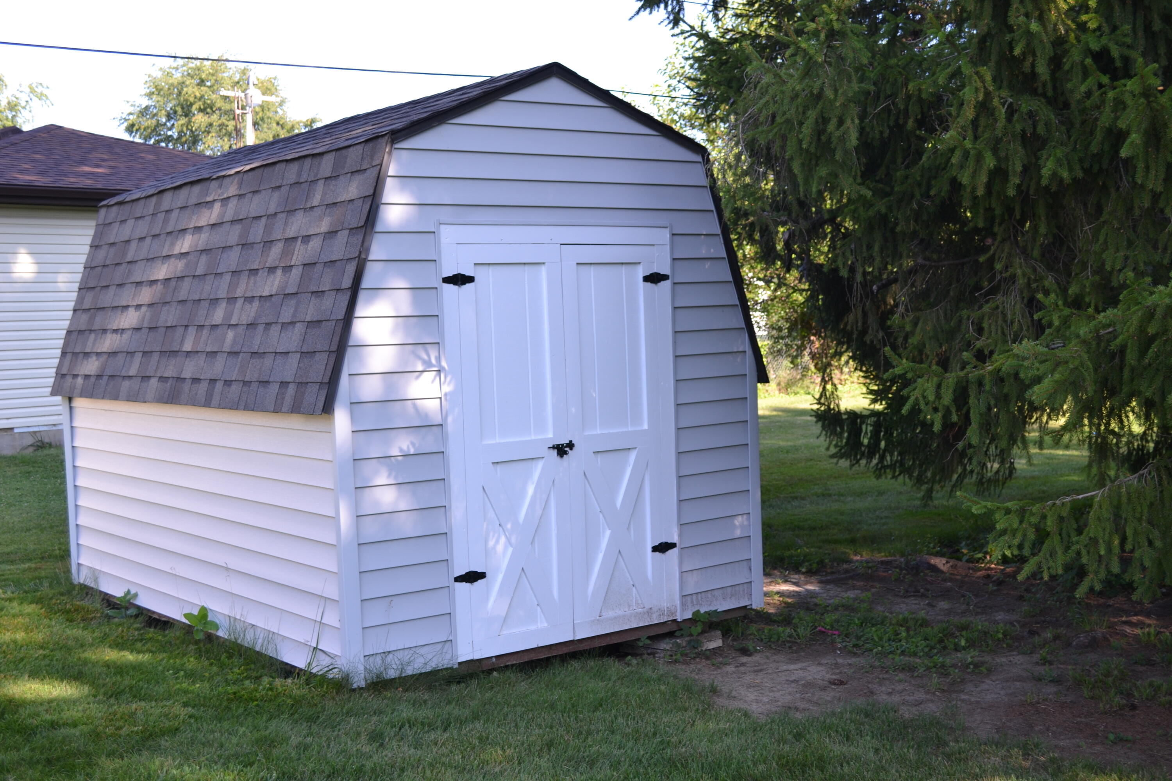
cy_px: 390
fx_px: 1416
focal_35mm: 44
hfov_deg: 45.0
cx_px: 586
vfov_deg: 30.8
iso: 140
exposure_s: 1/125
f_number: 5.6
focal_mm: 29
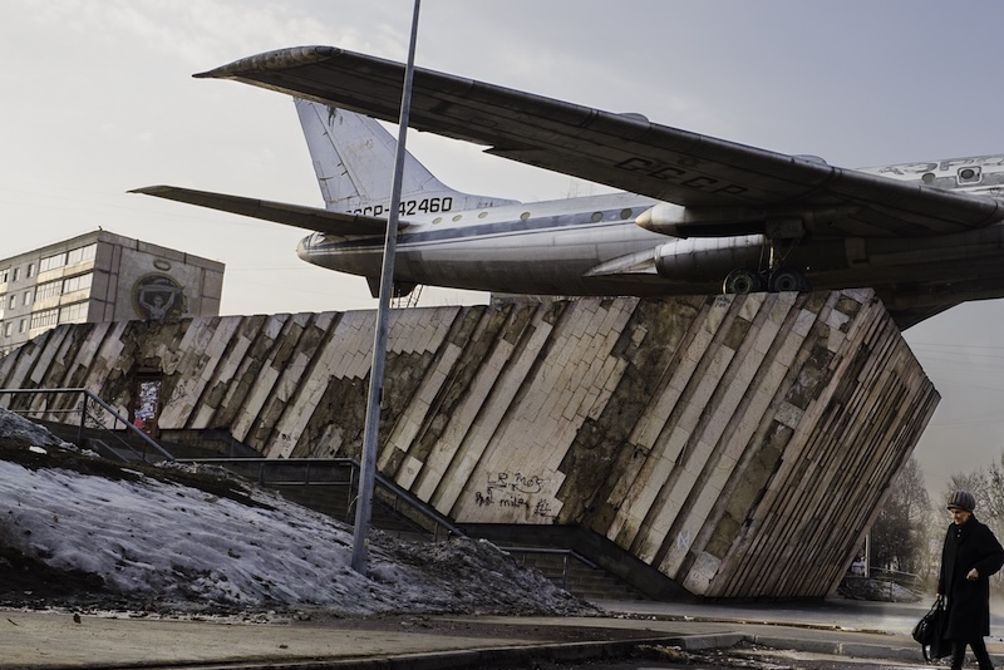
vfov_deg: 34.1
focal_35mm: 39
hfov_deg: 47.7
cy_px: 401
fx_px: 1088
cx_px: 748
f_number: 11
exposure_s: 1/500
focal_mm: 24
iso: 500
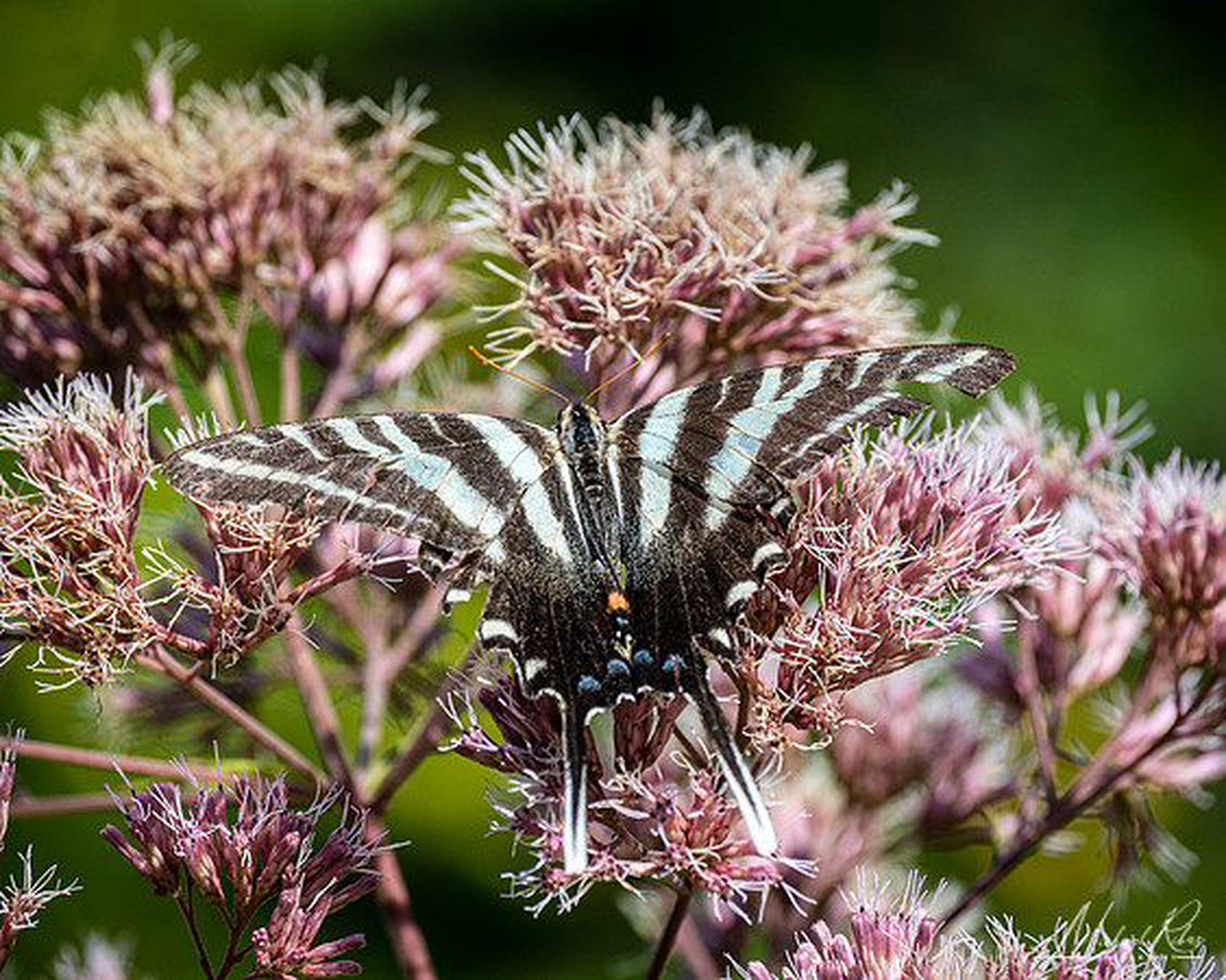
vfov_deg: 4.2
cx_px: 647
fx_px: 13480
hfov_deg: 5.2
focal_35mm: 372
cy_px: 490
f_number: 8
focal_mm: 220
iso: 400
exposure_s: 1/640
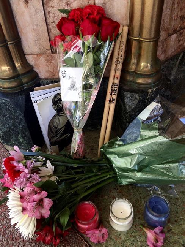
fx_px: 207
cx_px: 92
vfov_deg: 61.6
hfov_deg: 48.3
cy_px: 124
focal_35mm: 29
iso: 64
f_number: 2.2
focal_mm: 4.15
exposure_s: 1/120
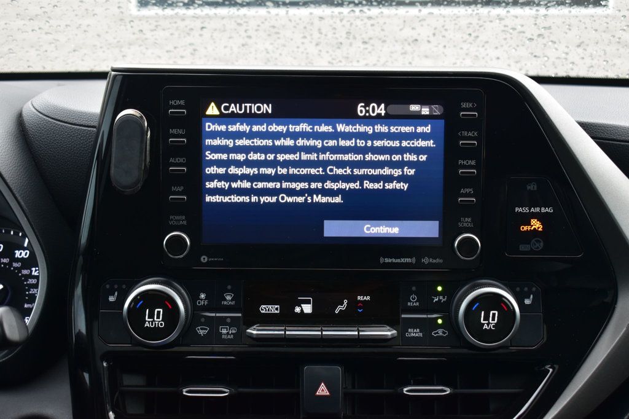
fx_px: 917
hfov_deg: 37.9
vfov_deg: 25.7
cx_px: 314
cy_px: 210
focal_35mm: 52
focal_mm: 35
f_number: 6.3
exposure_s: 1/15
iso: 640
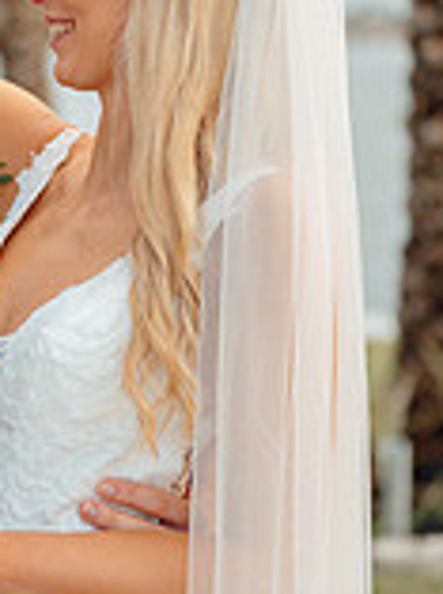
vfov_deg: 14.3
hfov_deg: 10.6
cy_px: 246
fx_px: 2364
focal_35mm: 138
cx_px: 6
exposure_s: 1/200
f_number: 1.8
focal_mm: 50
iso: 50
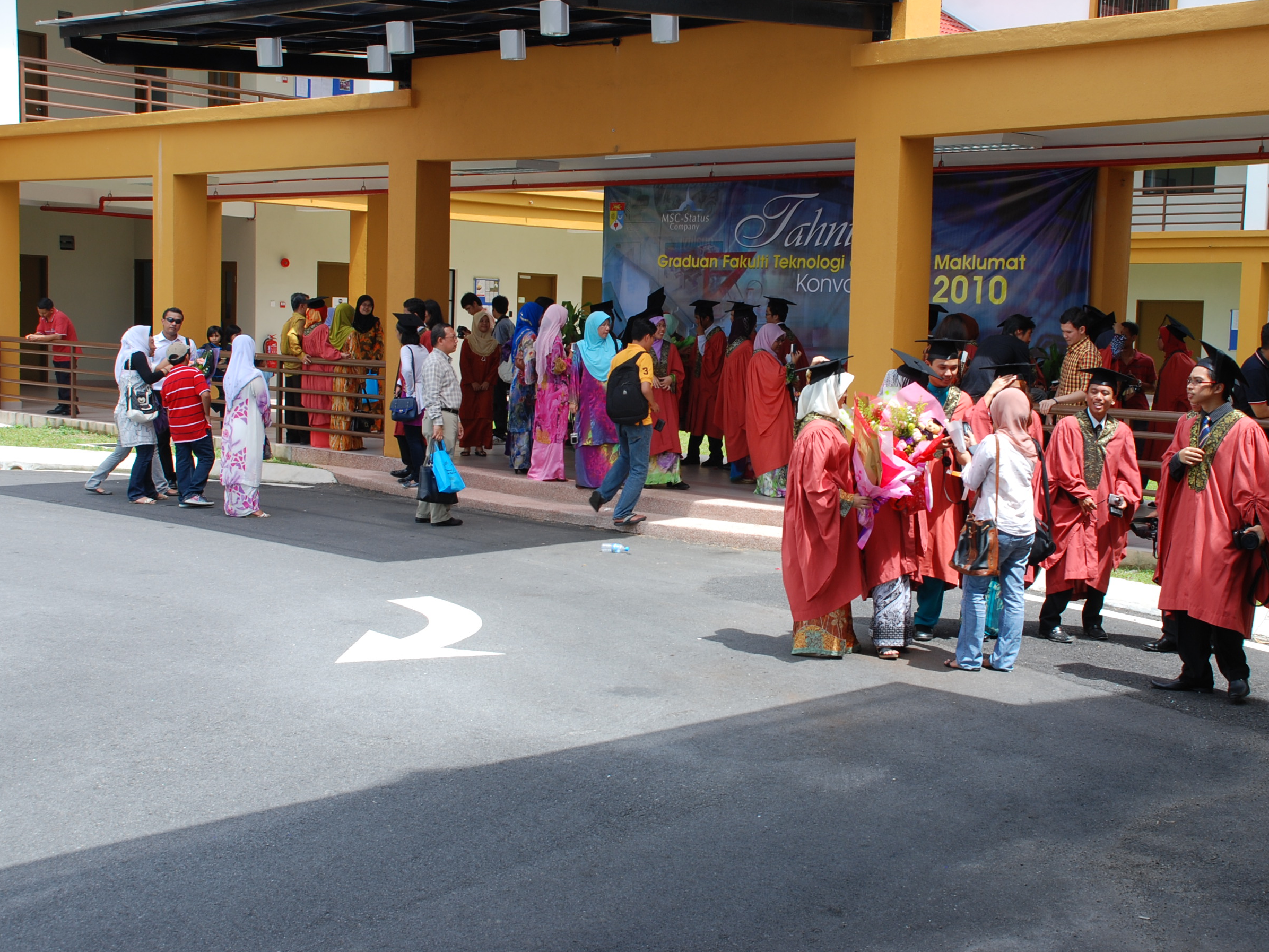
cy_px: 443
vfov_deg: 29.7
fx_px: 1796
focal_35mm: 49
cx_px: 707
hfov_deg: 38.9
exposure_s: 1/100
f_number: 8
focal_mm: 28
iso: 125
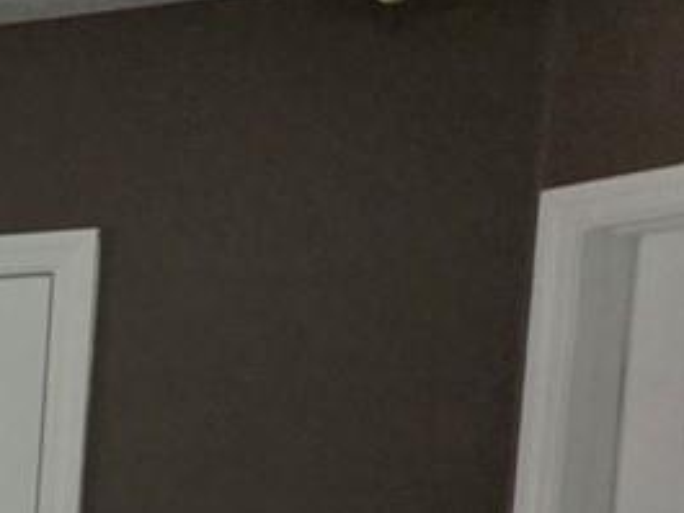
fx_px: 2748
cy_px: 1000
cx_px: -1200
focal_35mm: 139
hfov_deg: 10.8
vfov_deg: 10.0
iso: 1250
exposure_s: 1/120
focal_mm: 6.25
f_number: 1.7
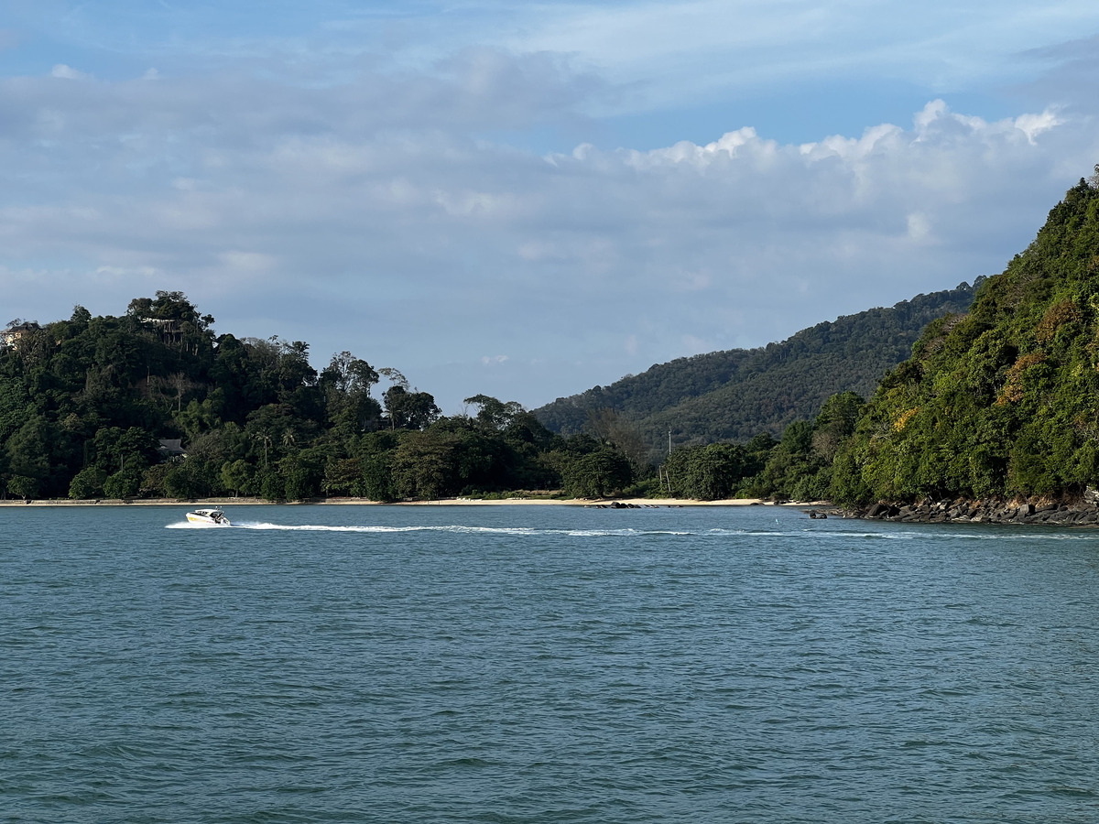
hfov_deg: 25.3
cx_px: 550
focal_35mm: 77
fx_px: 2445
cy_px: 412
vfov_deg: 19.1
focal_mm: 9
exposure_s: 1/595
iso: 32
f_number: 2.8
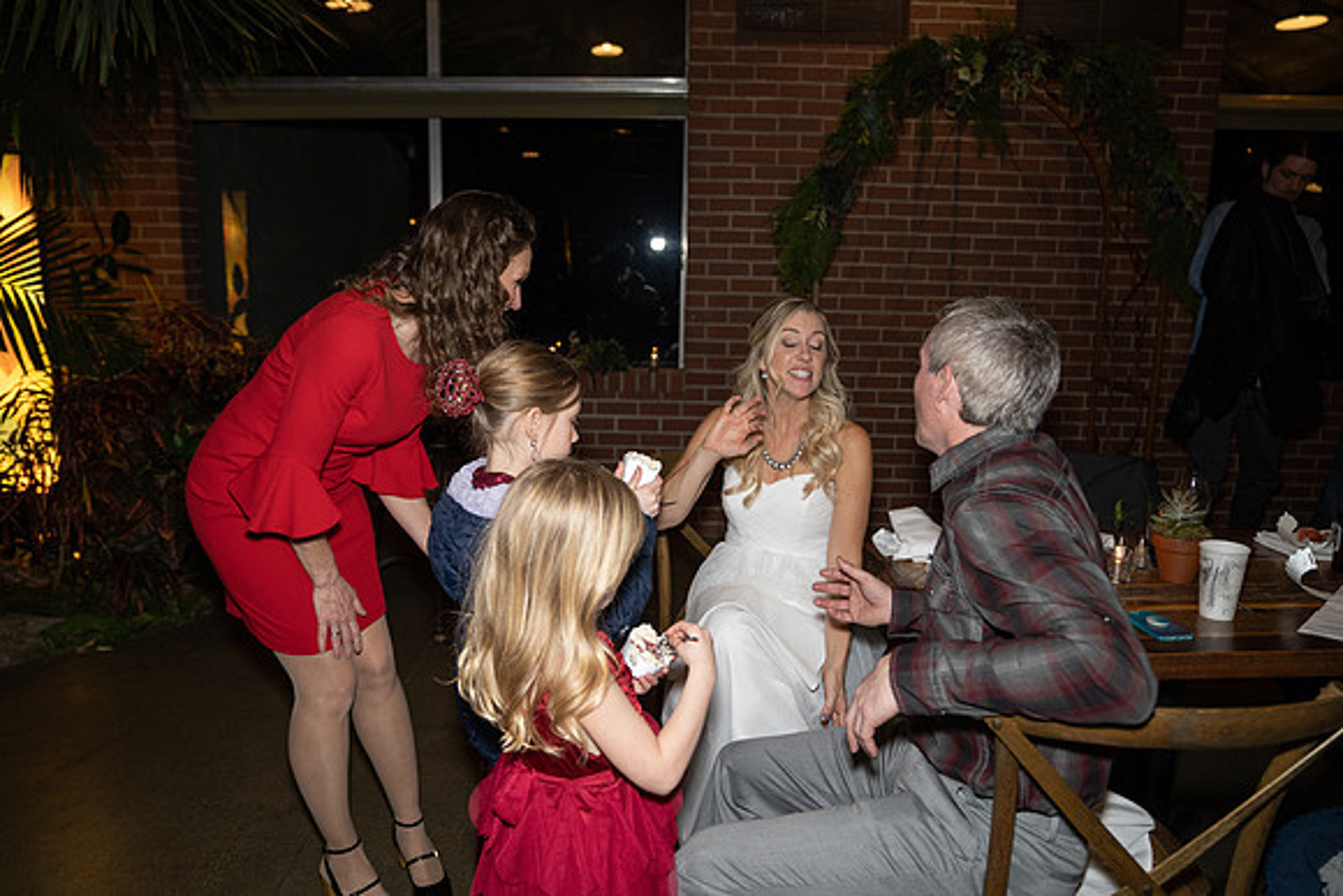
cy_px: 448
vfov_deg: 51.3
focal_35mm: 25
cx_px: 672
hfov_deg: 71.5
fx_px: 933
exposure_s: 1/160
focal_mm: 25
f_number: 2.8
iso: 2000
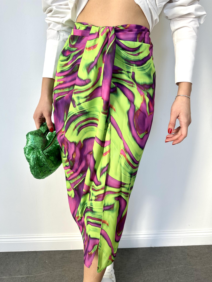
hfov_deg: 56.8
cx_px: 106
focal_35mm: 24
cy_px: 141
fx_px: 196
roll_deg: -0.6
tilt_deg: -18.3
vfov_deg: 71.6
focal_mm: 6.86
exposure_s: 1/121
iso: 80
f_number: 1.78
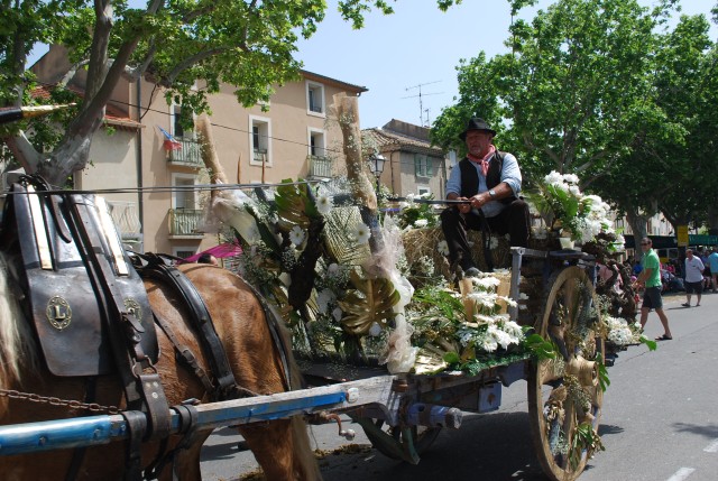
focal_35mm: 33
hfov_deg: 57.1
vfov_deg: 40.1
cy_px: 240
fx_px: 659
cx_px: 359
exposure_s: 1/250
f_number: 8
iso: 100
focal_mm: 22
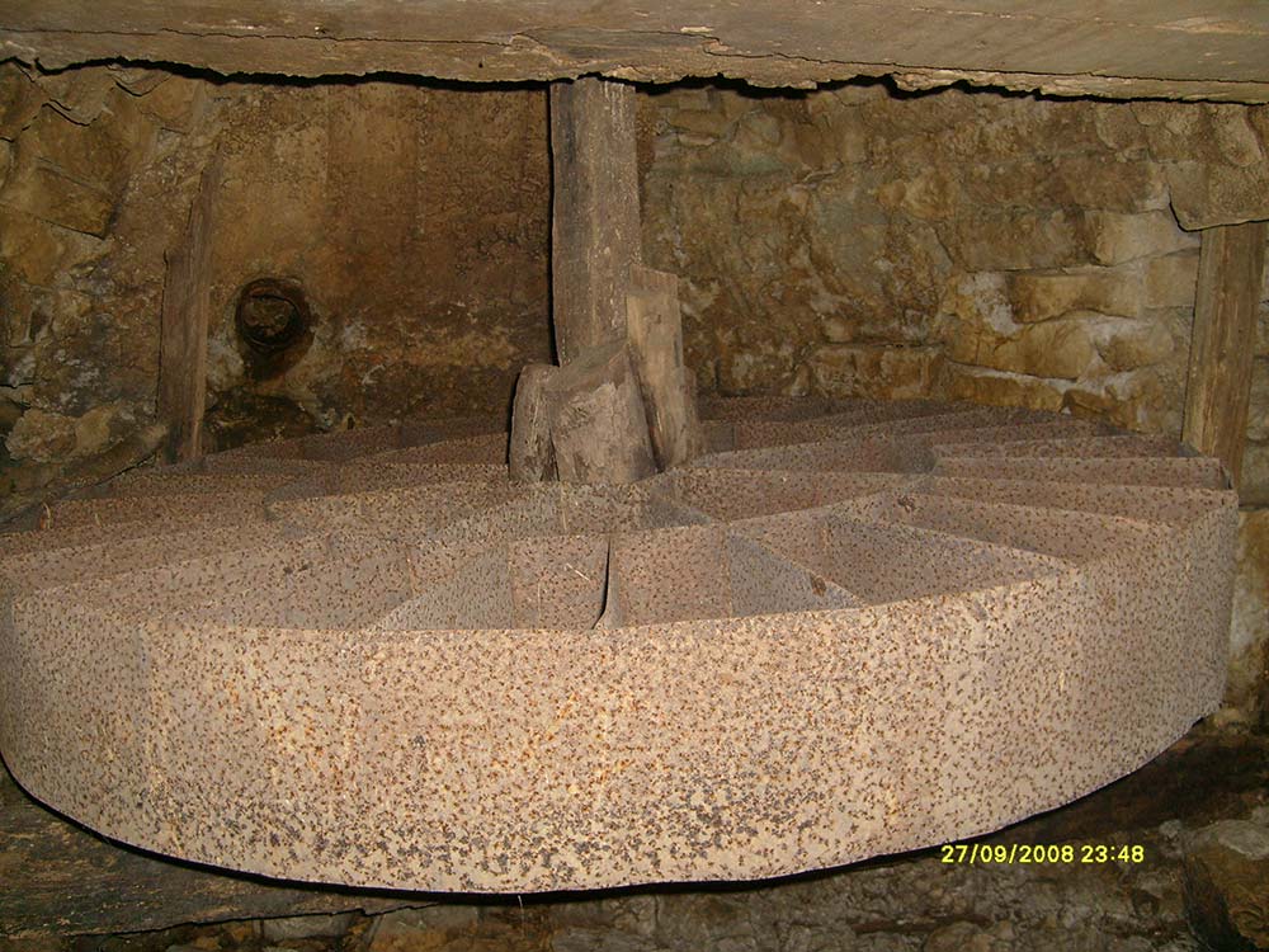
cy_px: 476
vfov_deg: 40.7
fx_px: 1283
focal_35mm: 35
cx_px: 634
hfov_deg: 52.6
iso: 100
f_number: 2.8
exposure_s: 1/45
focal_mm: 5.8
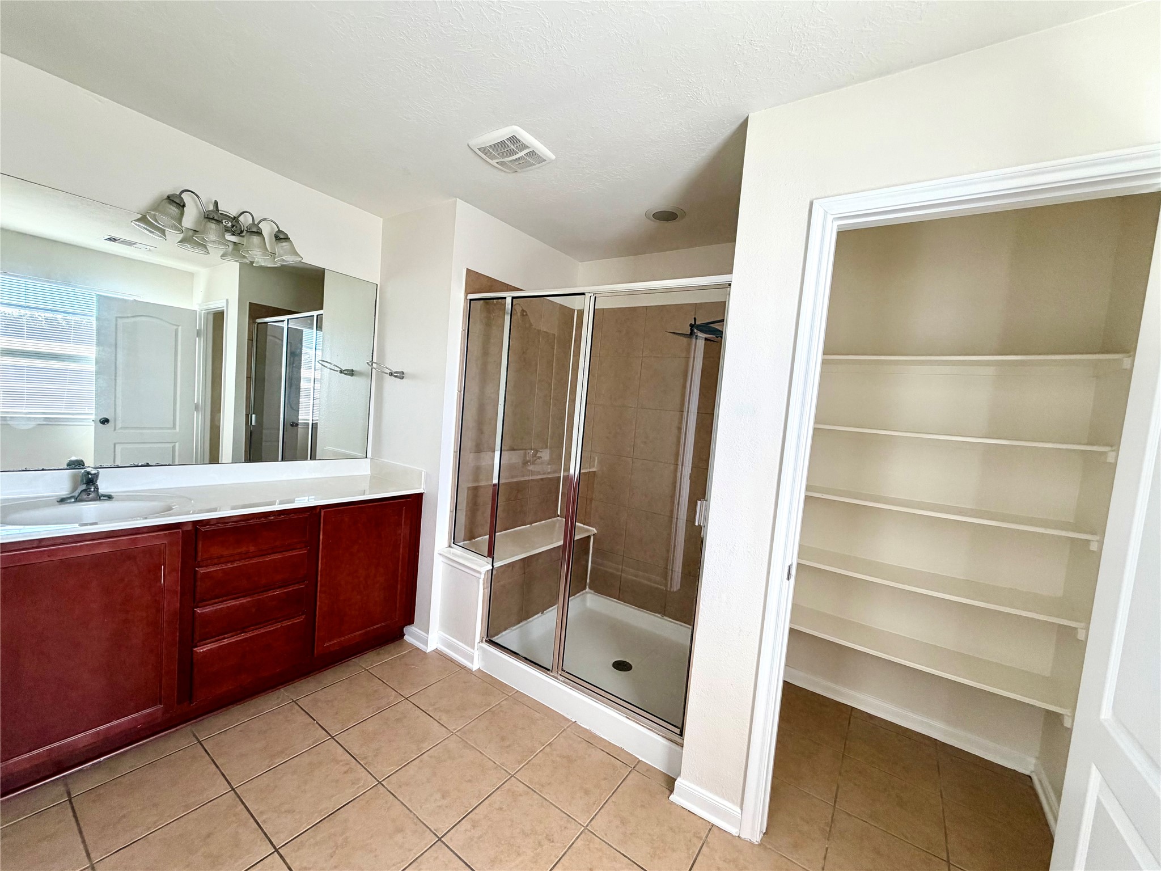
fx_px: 470
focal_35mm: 14
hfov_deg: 102.1
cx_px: 580
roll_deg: -4.1
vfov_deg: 85.7
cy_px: 436
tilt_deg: -3.6
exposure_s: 1/121
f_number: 2.2
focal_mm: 2.22
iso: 160
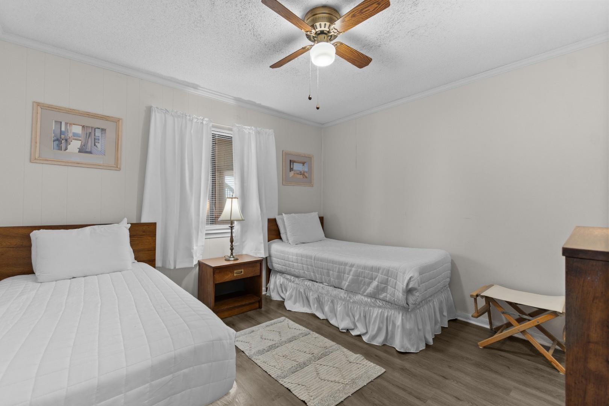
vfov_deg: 77.3
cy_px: 203
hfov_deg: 100.4
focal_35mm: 15
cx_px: 304
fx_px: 254
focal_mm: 10
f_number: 4.5
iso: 100
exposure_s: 1/2
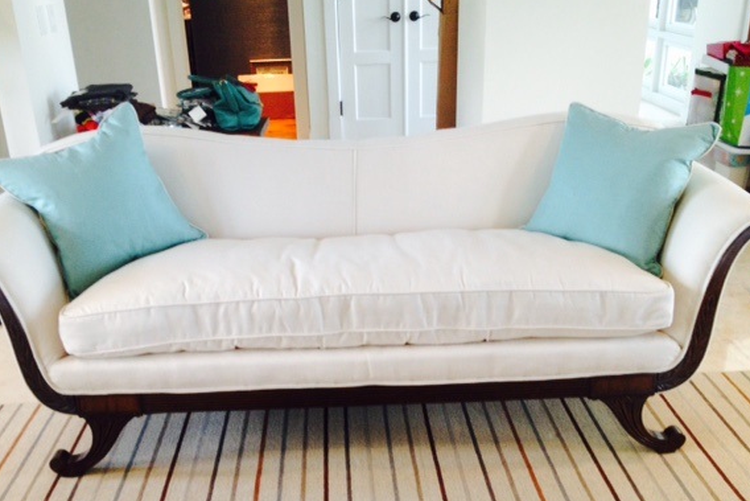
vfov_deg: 32.5
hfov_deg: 47.4
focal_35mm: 41
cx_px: 346
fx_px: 854
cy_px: 301
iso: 80
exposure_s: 1/20
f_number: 2.4
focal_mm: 4.28
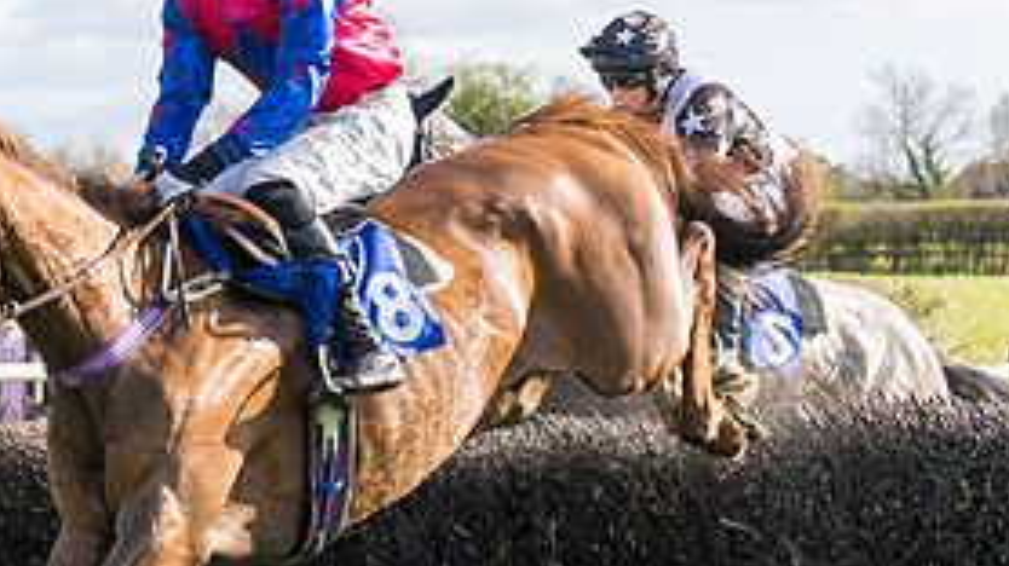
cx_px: 53
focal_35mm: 268
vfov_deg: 4.5
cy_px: 424
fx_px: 7166
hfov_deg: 8.0
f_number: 4
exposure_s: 1/1600
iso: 400
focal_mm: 70
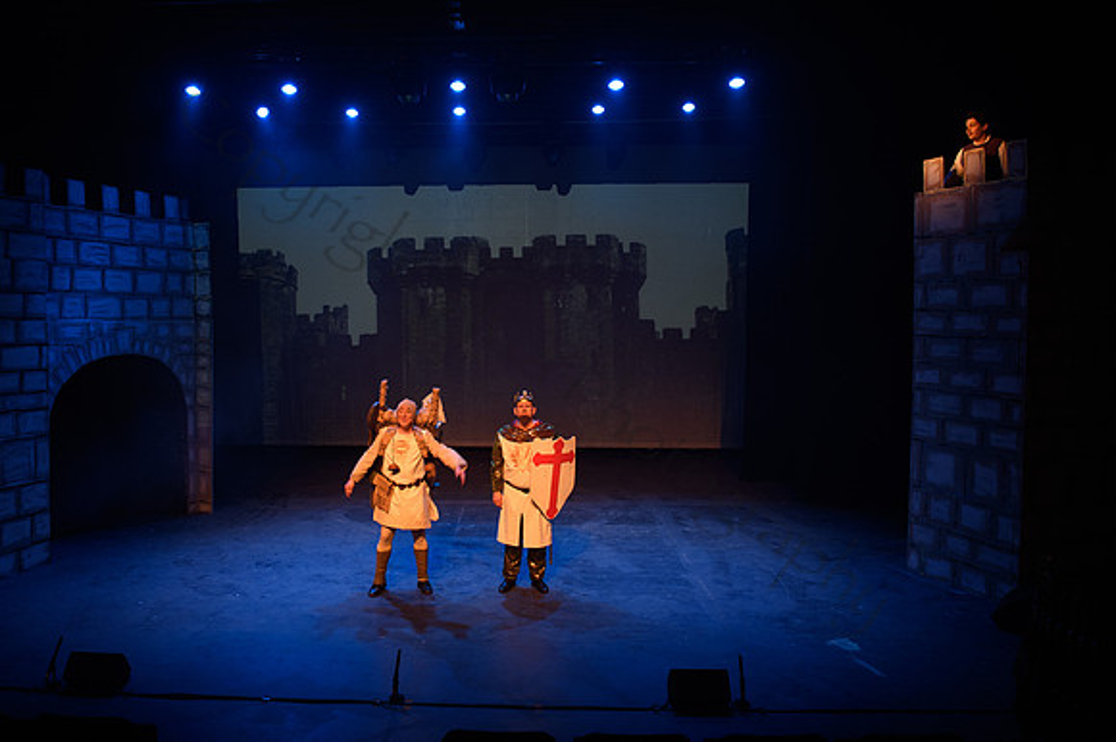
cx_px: 480
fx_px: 873
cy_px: 357
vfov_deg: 46.1
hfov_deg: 64.9
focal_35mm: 28
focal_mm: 24
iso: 1250
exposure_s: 1/60
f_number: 3.5
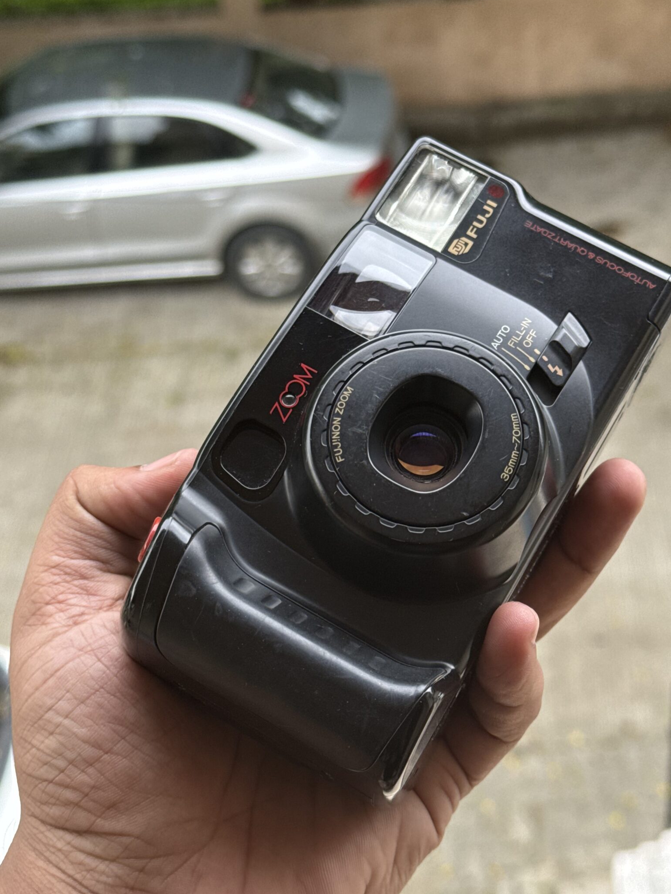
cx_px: 377
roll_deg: +2.9
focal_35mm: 60
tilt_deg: -33.8
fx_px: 1551
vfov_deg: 32.2
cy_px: 399
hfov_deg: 24.4
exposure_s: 1/121
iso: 64
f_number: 1.78
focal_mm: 6.76
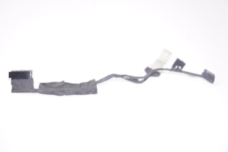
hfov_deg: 33.4
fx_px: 380
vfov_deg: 22.6
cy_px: 76
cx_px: 114
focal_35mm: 60
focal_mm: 40
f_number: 5.6
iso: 100
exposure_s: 1/60
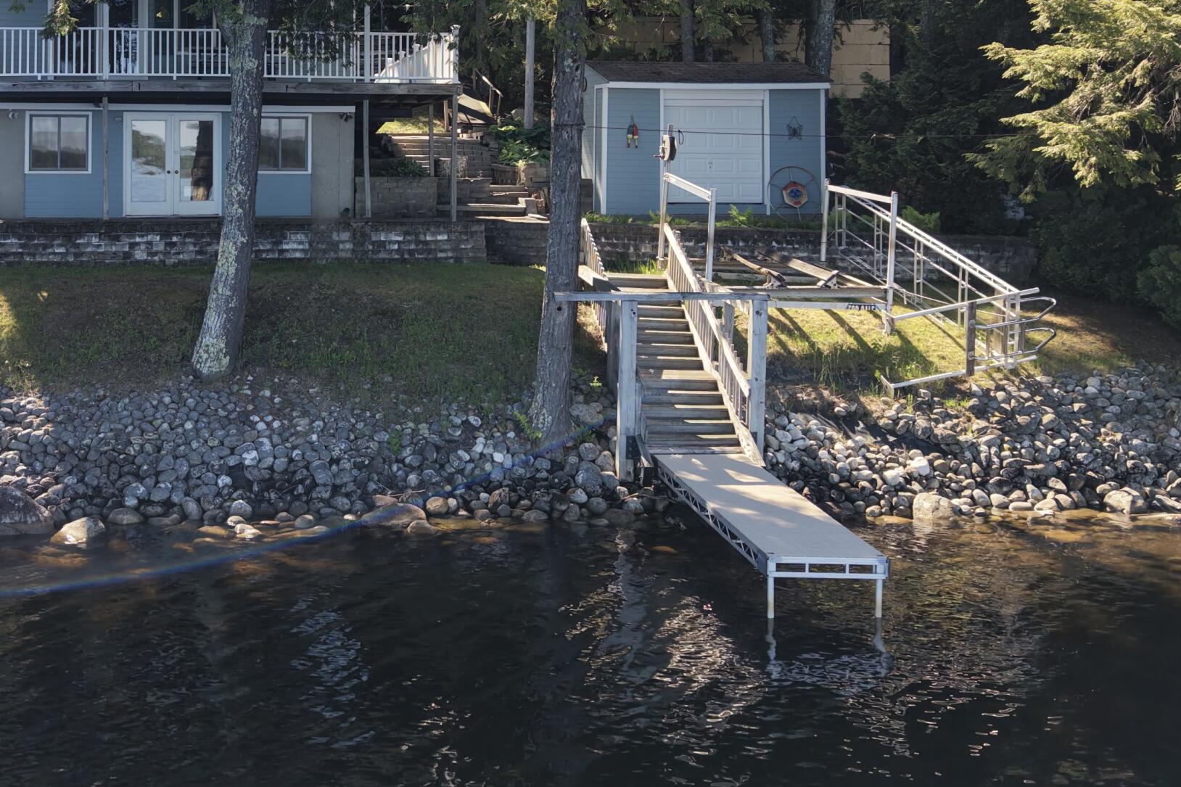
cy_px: 125
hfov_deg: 42.0
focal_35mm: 46
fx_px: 1509
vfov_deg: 28.4
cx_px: 369
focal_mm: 8.67
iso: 100
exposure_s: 1/80
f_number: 1.8
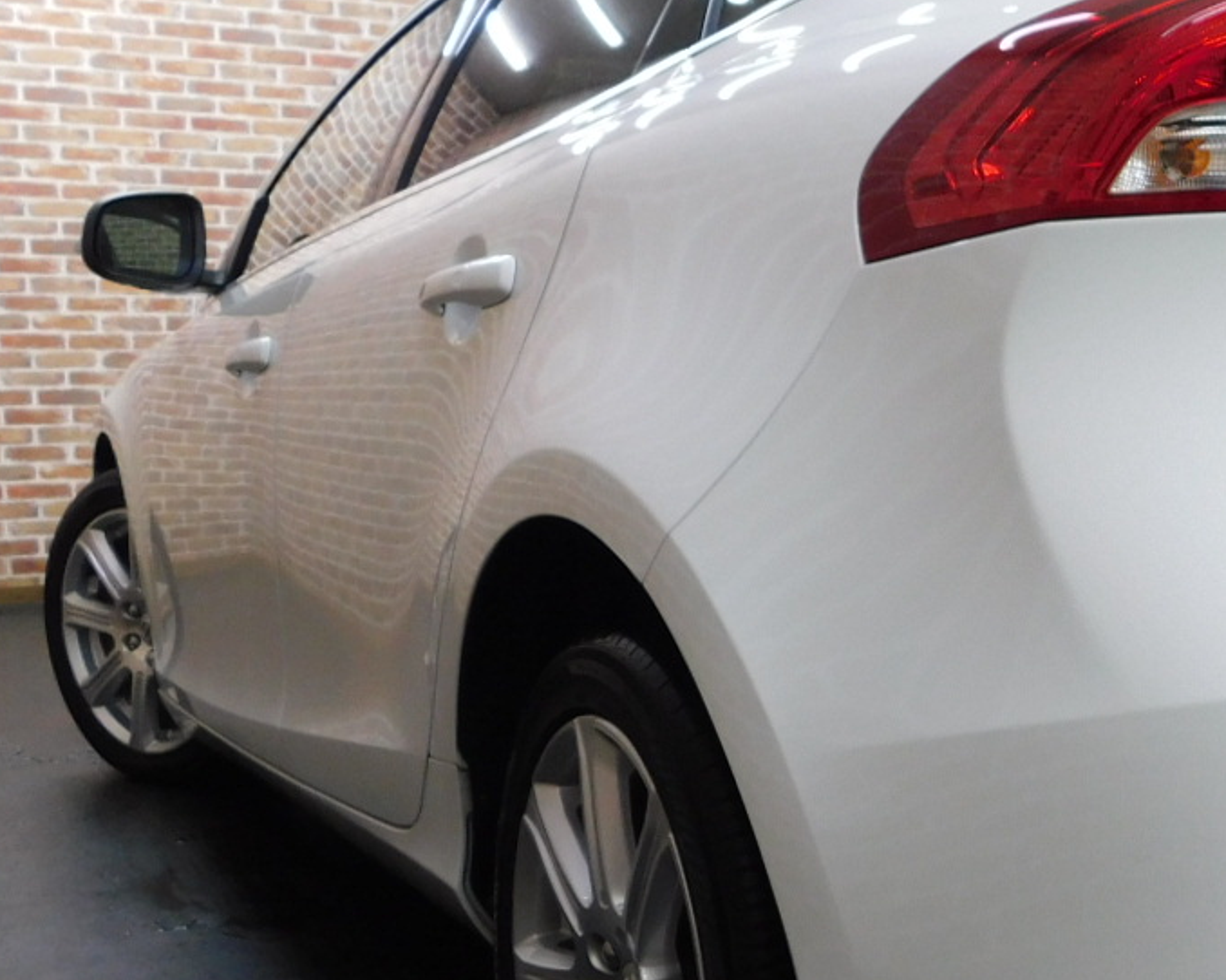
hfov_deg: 33.3
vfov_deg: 28.6
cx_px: 1134
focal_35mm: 53
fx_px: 1923
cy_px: 553
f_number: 3
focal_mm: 4
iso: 180
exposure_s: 1/30
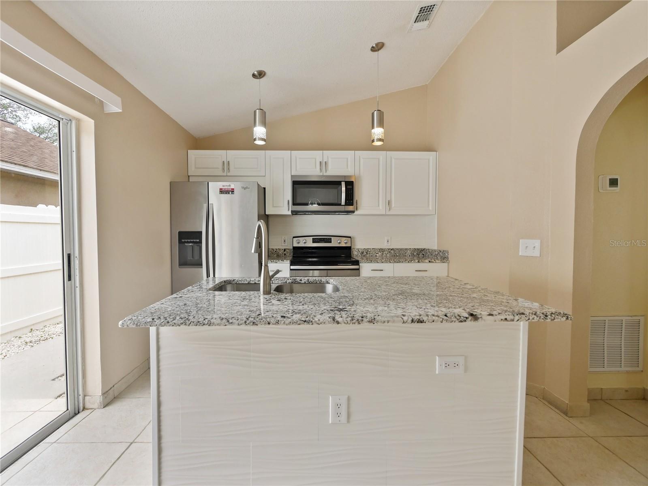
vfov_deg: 85.7
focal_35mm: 14
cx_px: 324
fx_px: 262
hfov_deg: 102.1
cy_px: 243
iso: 400
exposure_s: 1/60
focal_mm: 7
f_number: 4
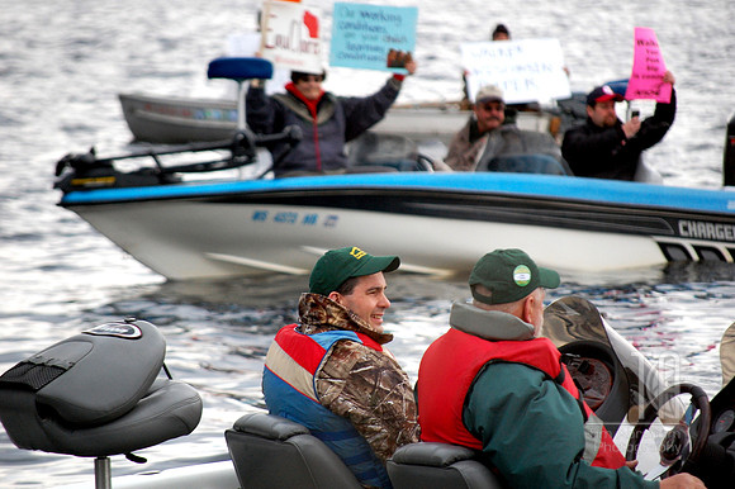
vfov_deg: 4.6
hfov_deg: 6.9
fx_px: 6121
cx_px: 368
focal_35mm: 300
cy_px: 244
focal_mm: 200
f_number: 5.6
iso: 800
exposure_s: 1/250
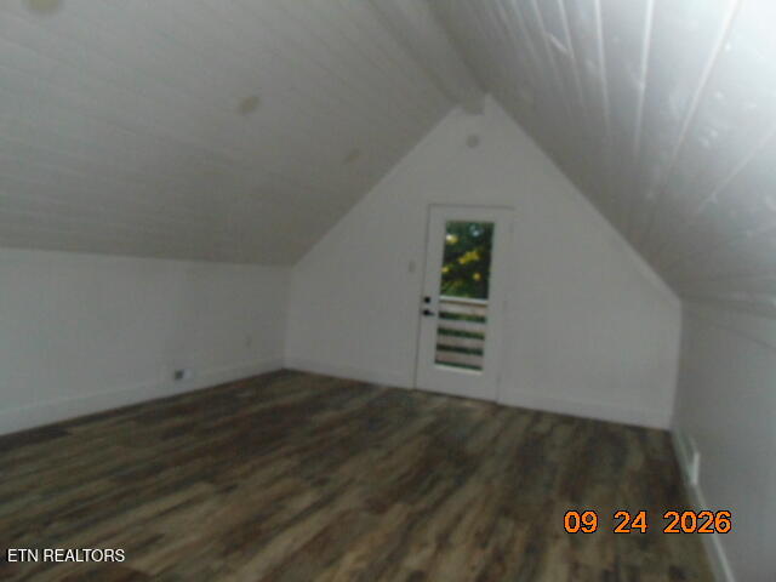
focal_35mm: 25
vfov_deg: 54.9
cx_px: 388
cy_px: 291
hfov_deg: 69.4
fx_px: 560
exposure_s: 1/30
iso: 320
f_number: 7.7
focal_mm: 4.5
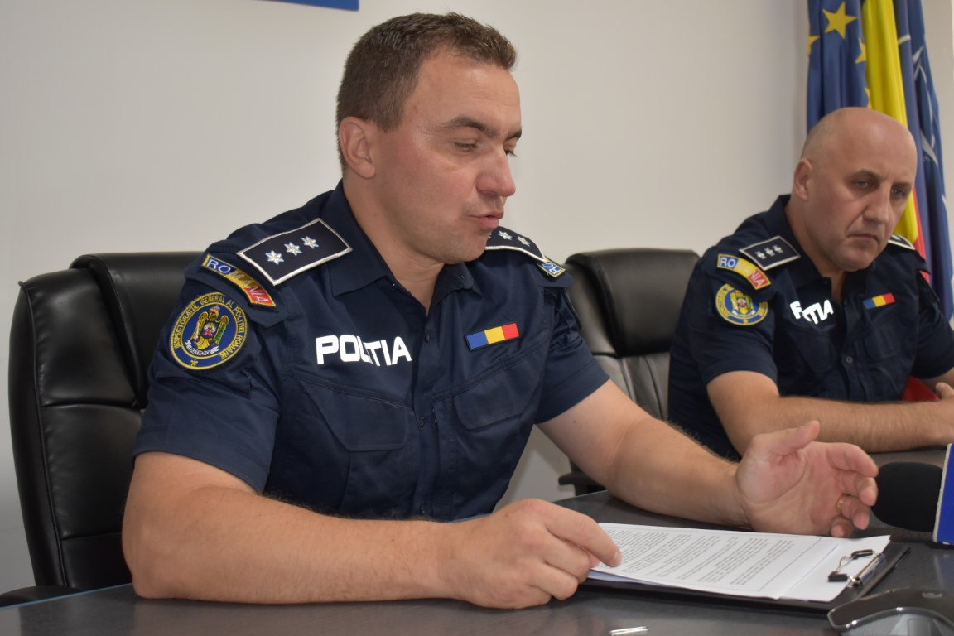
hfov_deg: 45.0
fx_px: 1153
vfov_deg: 30.8
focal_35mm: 44
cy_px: 318
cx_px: 477
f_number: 5
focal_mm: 29
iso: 800
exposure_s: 1/100
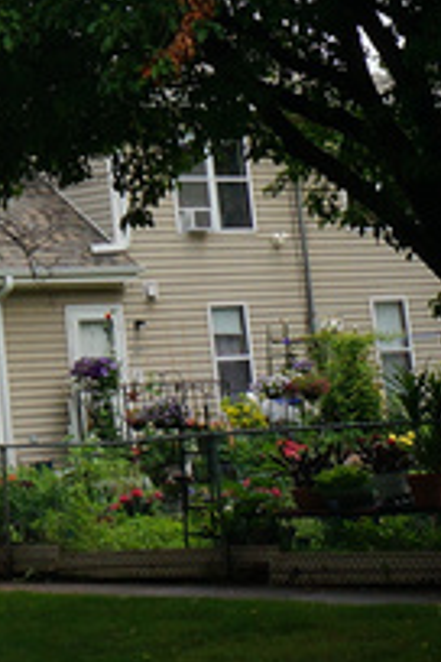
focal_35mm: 120
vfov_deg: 16.1
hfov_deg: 10.8
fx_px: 2205
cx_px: -311
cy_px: -229
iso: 100
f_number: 13
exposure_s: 1/125
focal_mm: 16
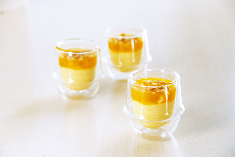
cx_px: 118
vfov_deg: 13.1
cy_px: 78
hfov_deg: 19.4
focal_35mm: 105
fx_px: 686
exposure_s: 1/40
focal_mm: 70
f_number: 6.3
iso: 160
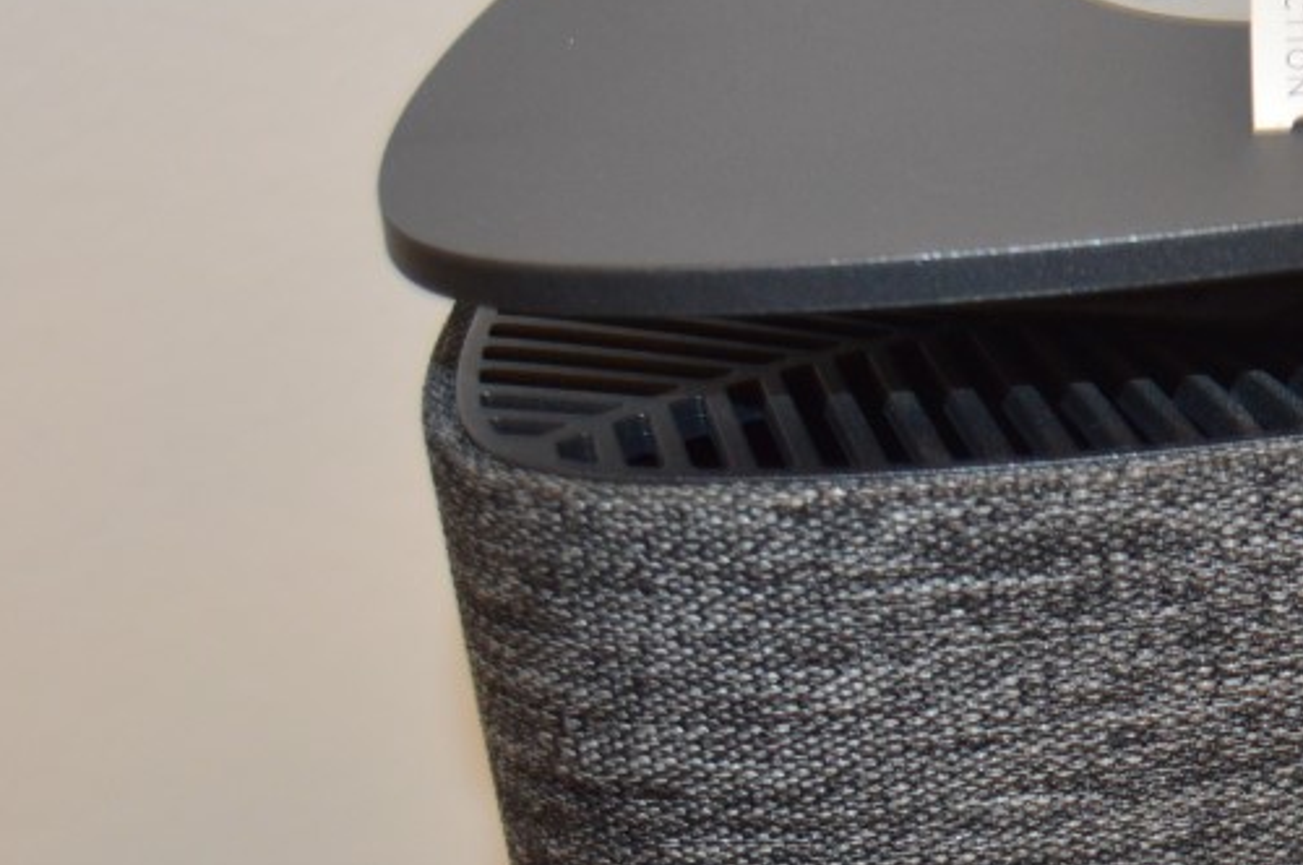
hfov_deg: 16.6
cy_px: 1206
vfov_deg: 11.3
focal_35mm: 117
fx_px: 4229
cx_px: 1634
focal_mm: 24
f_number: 4
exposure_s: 1/80
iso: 400
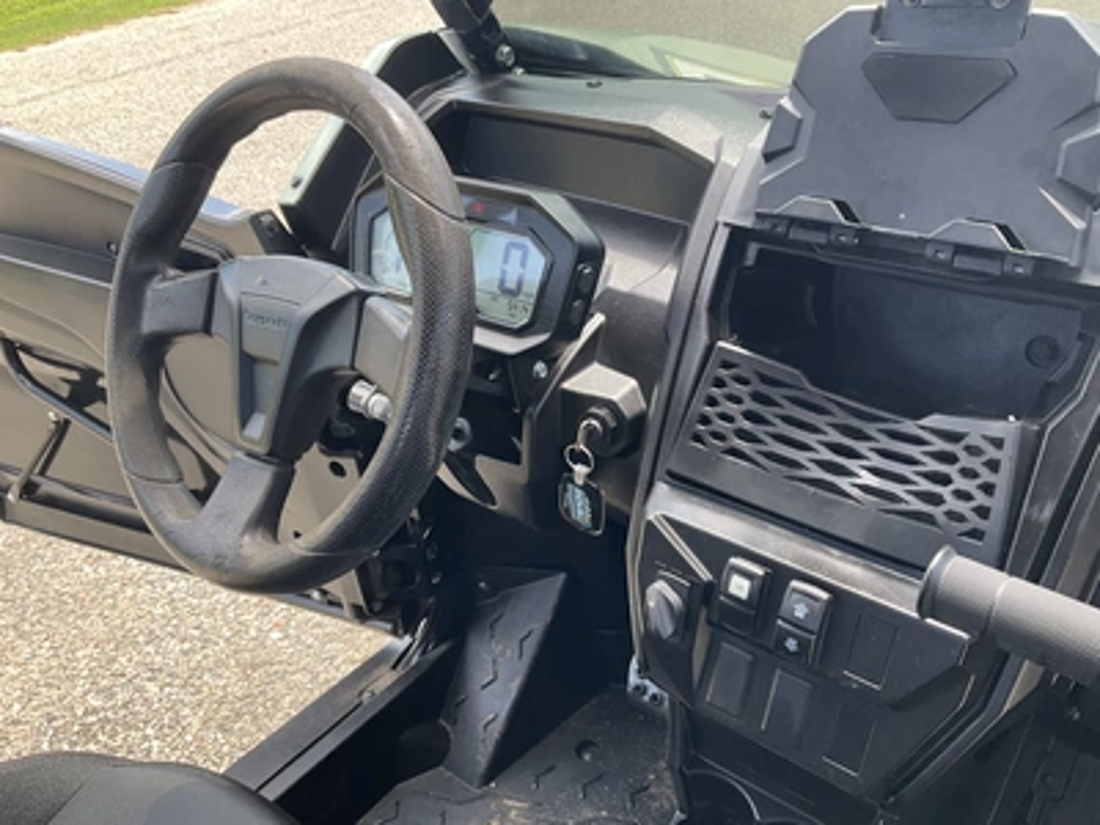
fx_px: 922
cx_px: 550
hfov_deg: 61.7
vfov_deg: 48.2
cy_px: 412
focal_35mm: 29
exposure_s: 1/122
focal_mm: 3
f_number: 1.8
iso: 25
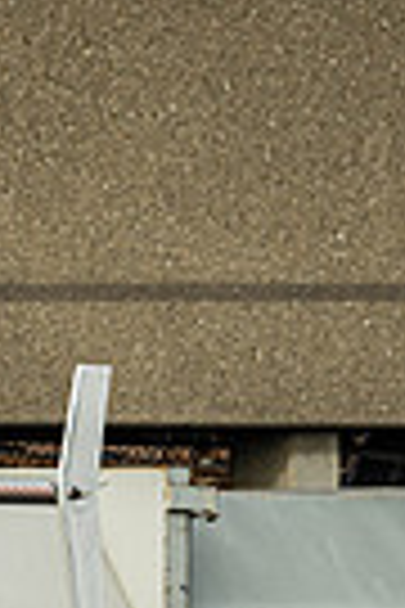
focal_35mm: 1563
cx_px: -783
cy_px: 156
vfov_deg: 1.3
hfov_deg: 0.9
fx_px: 26374
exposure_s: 1/250
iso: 125
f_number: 7.1
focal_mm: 280
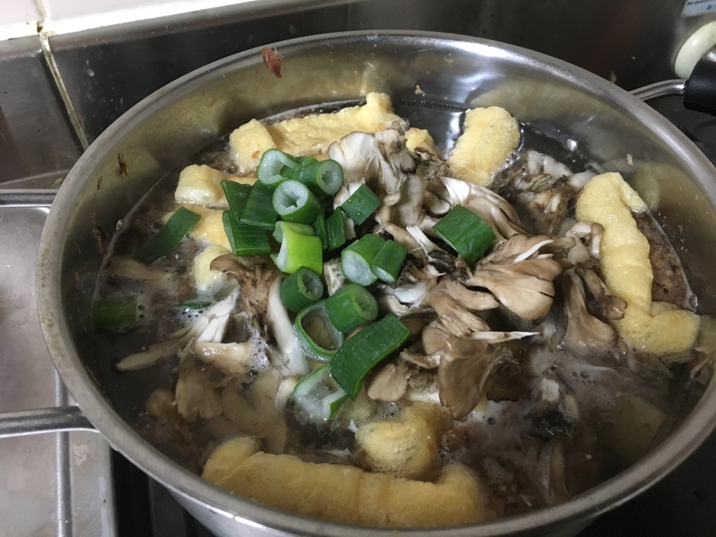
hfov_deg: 61.7
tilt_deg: -49.6
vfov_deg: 48.2
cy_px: 268
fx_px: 600
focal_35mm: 29
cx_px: 358
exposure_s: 1/20
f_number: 2.2
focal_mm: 4.15
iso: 200
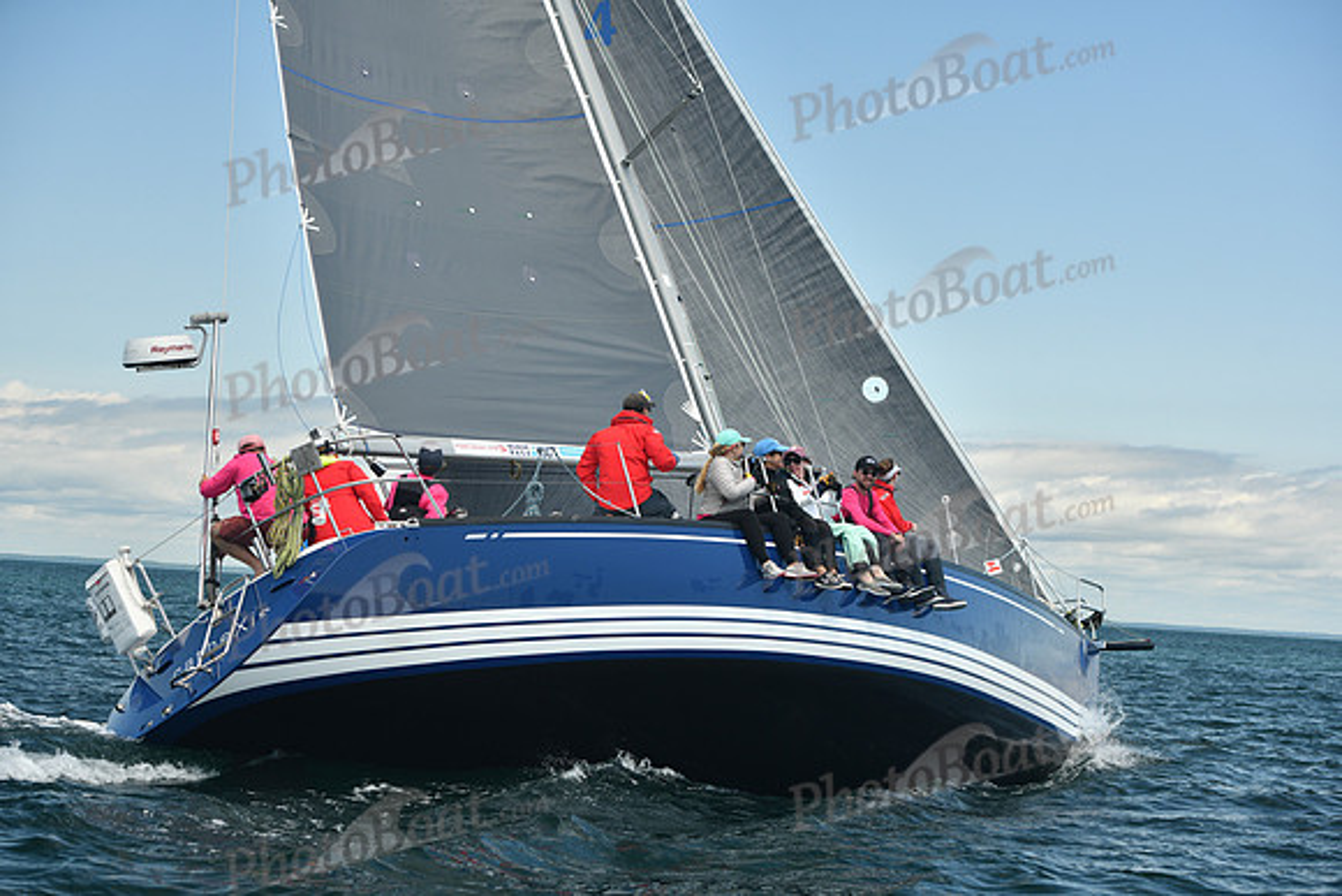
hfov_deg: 28.8
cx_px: 671
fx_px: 2610
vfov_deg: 19.5
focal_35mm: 70
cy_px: 448
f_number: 5.6
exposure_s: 1/640
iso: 320
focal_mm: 70
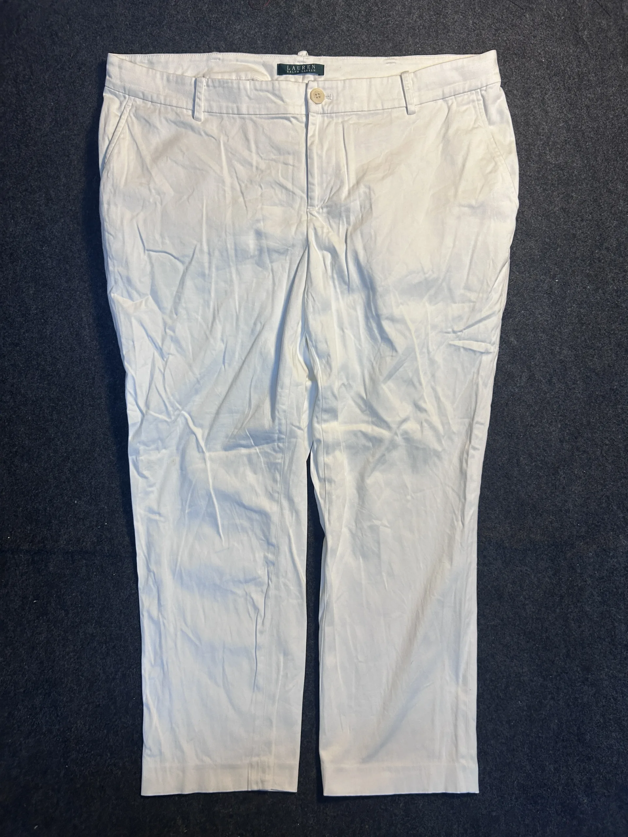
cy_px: 418
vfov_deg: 67.3
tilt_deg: -61.1
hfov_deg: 53.1
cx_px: 314
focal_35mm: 26
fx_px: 629
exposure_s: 1/100
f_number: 1.5
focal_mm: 5.7
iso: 100
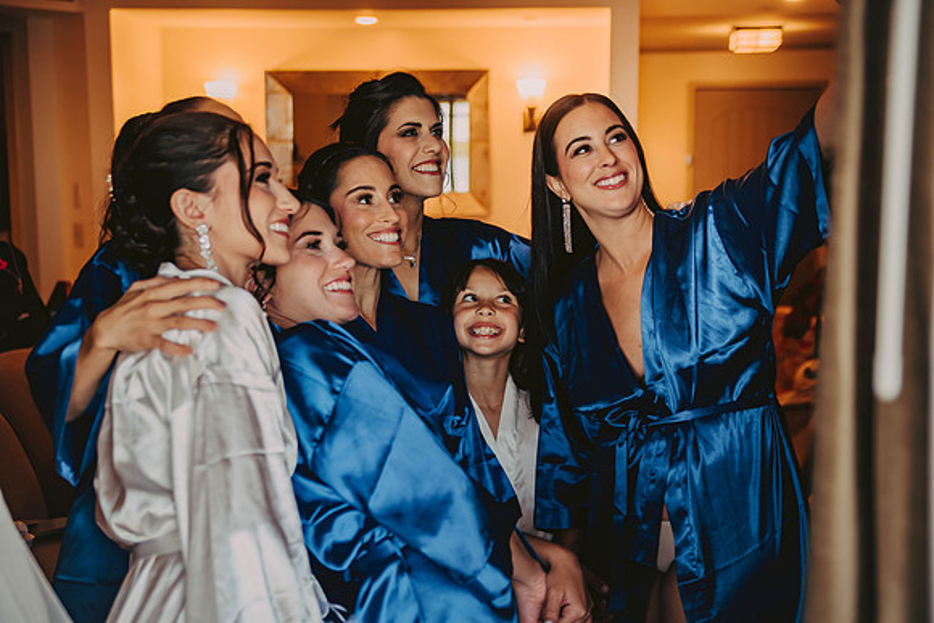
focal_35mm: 48
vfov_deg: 28.1
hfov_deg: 41.1
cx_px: 467
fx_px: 1246
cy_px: 312
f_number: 2.8
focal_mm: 48
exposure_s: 1/125
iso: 200
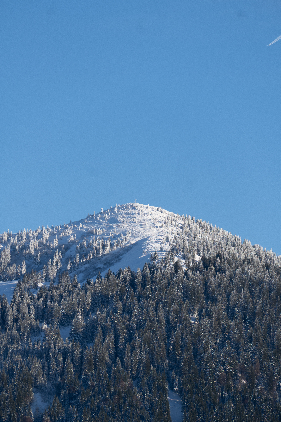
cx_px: 140
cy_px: 211
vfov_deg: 6.9
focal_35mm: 300
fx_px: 3512
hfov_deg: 4.6
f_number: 6.3
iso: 100
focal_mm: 200
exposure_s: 1/320
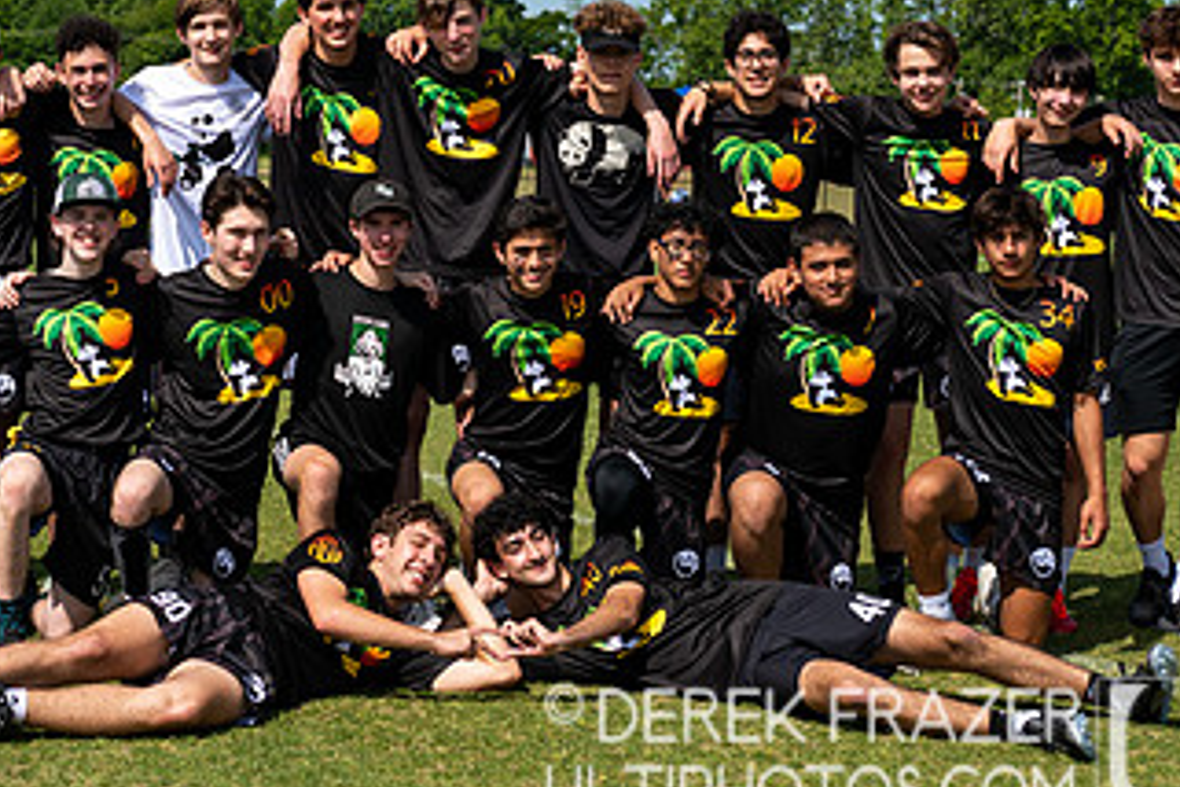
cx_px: 300
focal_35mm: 98
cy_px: 122
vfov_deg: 13.9
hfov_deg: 20.7
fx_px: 3212
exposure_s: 1/1250
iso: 160
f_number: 5.6
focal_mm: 50
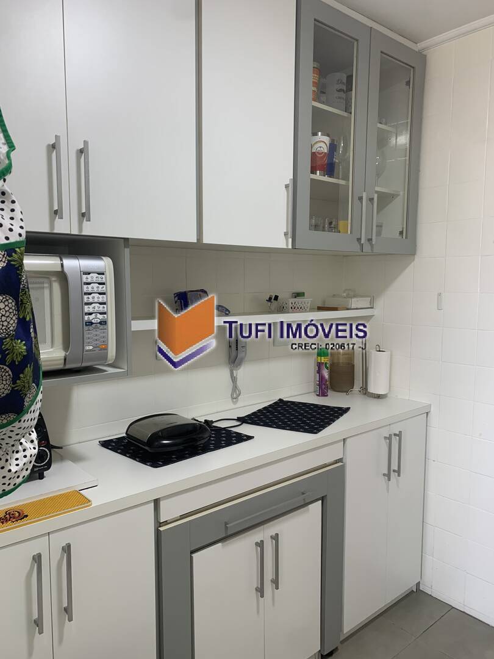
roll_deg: +1.1
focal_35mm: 26
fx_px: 495
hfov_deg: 53.1
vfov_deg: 67.3
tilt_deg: -3.3
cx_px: 247
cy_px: 330
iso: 80
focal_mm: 4.25
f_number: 1.8
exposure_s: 1/120
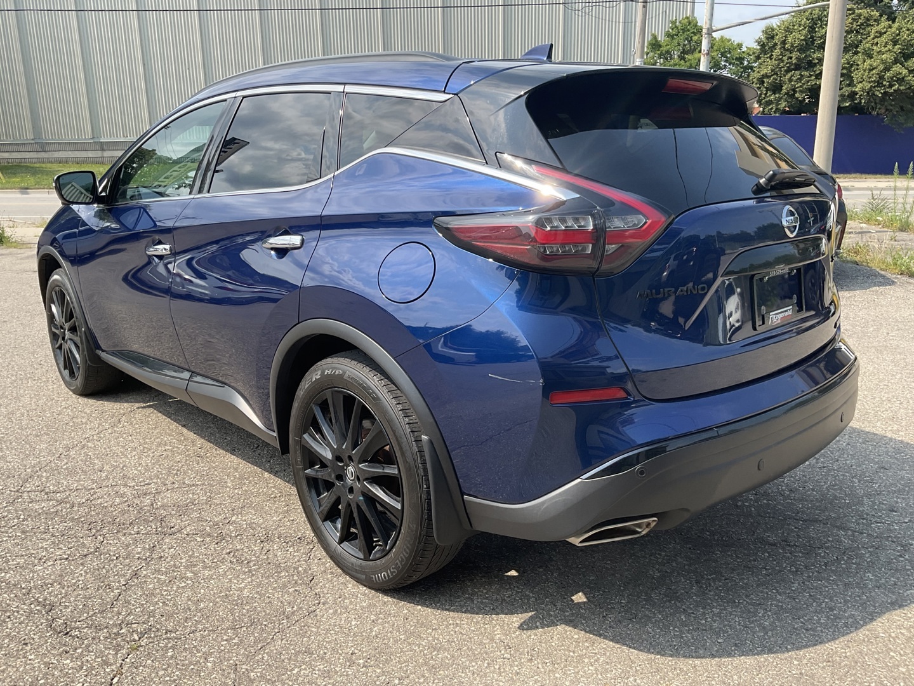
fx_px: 766
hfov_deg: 61.7
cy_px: 343
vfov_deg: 48.2
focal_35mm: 29
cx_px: 457
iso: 16
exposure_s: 1/962
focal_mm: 3
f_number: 1.8
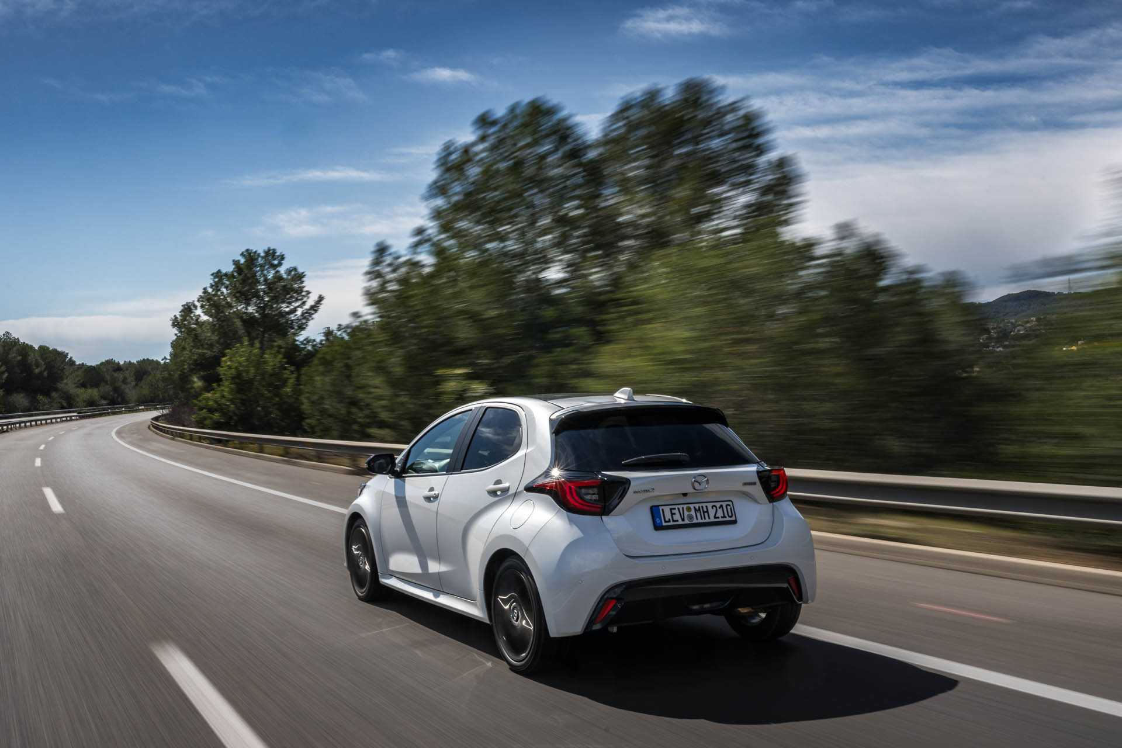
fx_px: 919
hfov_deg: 62.8
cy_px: 374
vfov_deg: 44.3
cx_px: 561
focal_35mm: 30
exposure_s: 1/40
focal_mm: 29.5
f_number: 18
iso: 100
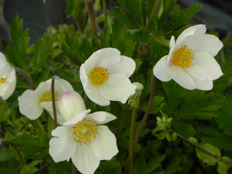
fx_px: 2848
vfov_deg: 3.5
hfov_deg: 4.7
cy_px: 87
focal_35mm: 425
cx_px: 116
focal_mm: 75.7
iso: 160
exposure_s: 1/500
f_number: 5
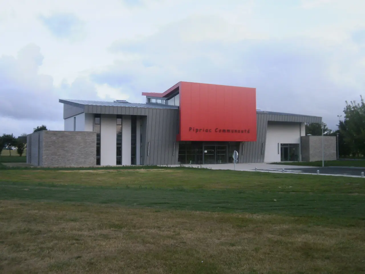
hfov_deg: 50.1
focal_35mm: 37
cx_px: 182
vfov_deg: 38.7
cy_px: 137
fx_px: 390
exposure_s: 1/100
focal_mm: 6.51
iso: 100
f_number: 3.1
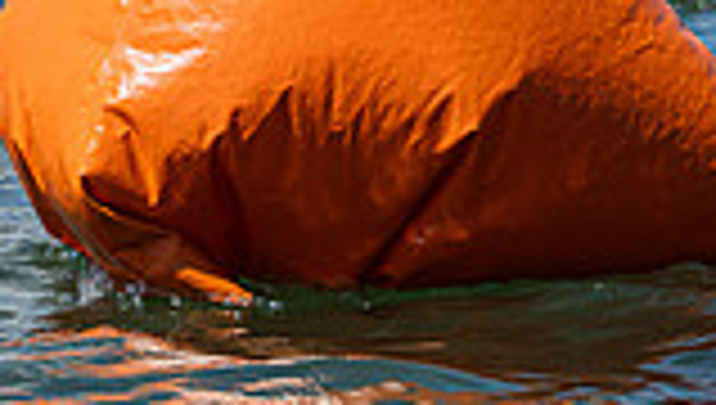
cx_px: -567
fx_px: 9716
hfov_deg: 4.2
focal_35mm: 511
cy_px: -459
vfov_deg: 2.4
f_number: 6.7
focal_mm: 125
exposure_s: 1/1250
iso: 250
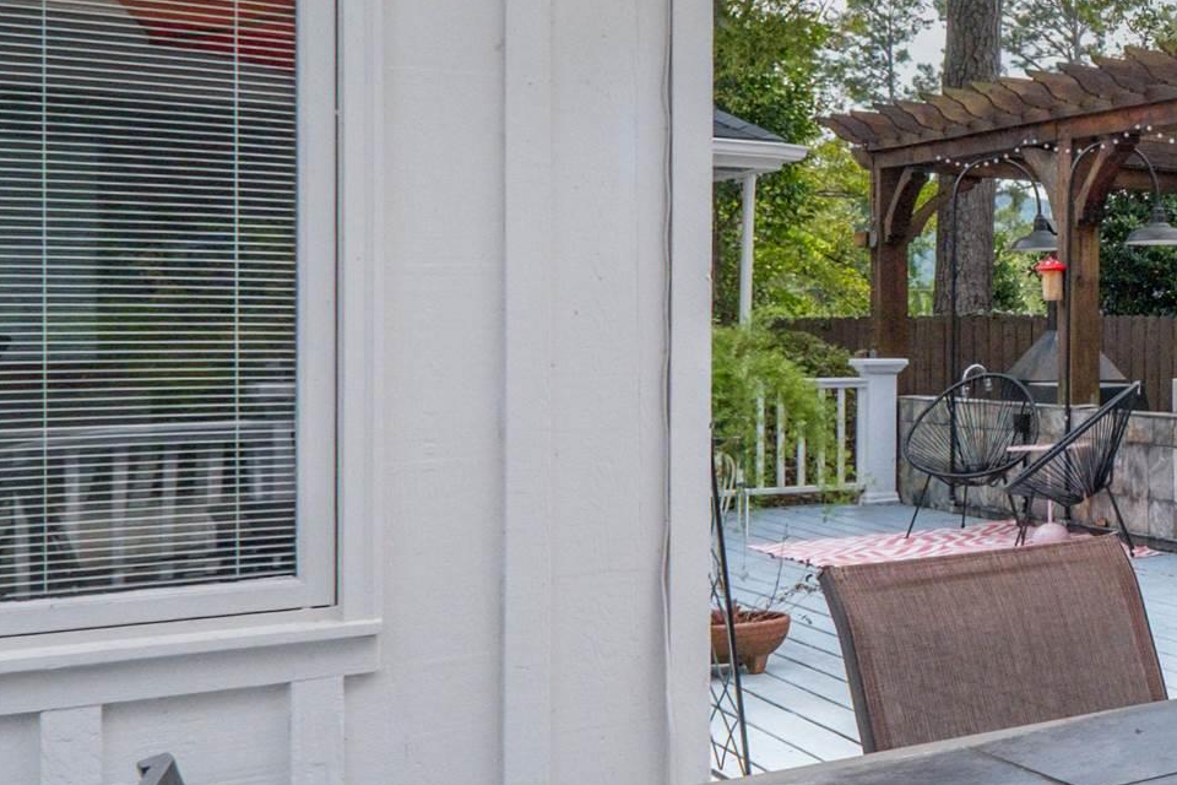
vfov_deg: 28.0
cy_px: 340
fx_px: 1569
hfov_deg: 28.3
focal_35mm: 48
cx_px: 1737
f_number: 7.1
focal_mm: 10
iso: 1250
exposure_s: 1/1000
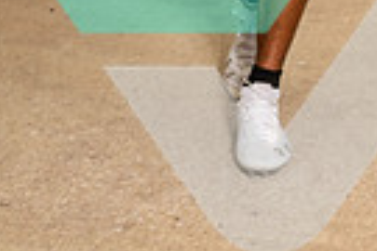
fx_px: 2063
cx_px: 748
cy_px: -233
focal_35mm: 197
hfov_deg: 9.7
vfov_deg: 6.8
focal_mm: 46
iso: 100
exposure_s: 1/200
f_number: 8
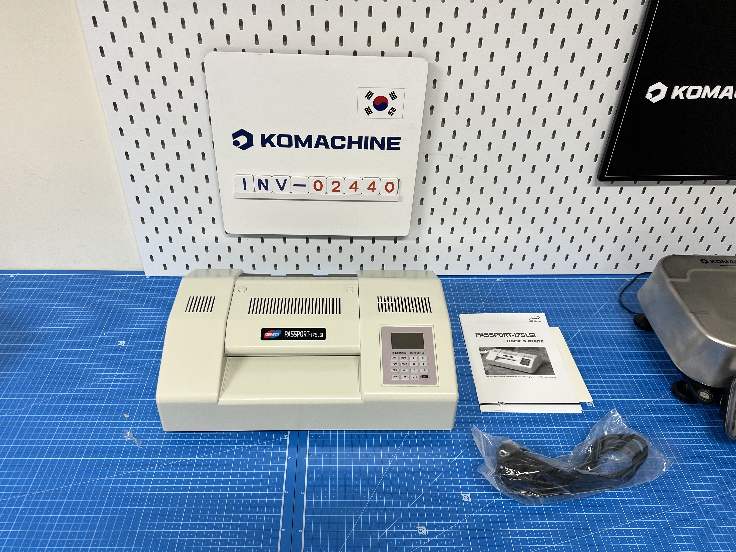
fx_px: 574
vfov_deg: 51.3
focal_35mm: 27
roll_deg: -0.7
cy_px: 282
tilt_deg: -38.4
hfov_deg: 65.3
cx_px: 357
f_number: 1.5
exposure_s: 1/60
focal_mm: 5.7
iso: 80
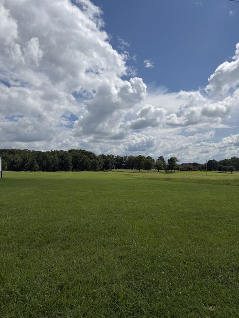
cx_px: 120
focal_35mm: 24
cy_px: 159
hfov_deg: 56.8
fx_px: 221
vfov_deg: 71.6
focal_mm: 6.76
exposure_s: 1/11905
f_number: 1.78
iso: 80
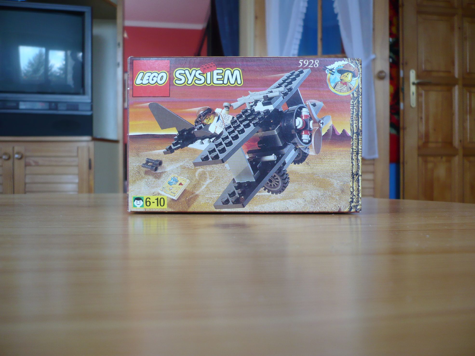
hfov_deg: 52.6
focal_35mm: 35
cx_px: 238
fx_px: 480
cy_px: 178
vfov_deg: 40.7
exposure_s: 1/40
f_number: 2.8
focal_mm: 5.8
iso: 100
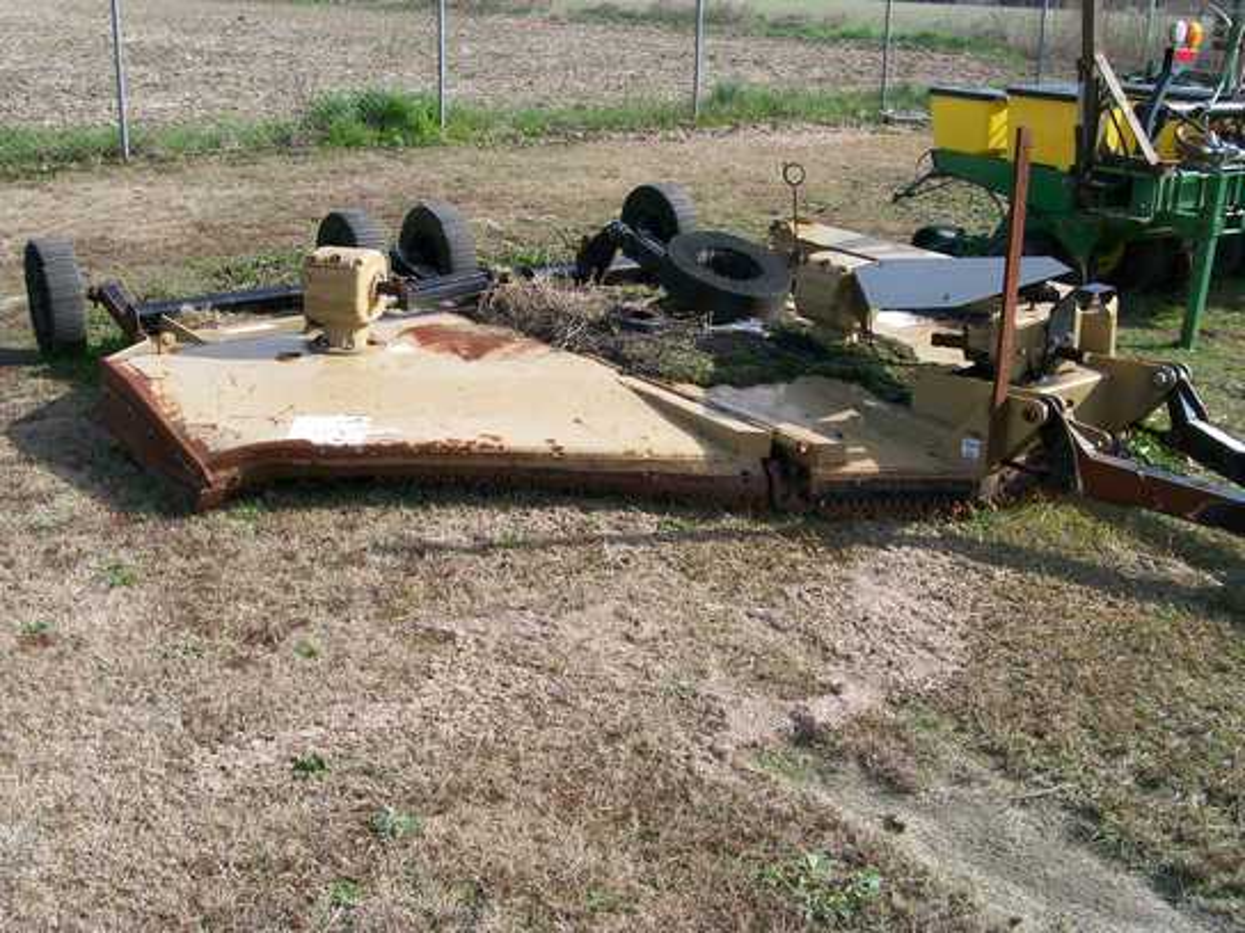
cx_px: 622
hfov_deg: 51.4
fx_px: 1295
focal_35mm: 36
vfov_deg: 39.7
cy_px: 466
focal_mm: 6
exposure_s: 1/380
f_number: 4.8
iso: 80
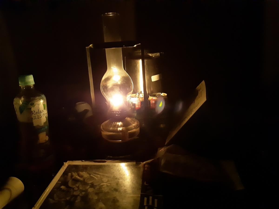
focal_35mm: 26
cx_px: 140
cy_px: 104
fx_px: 210
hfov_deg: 67.3
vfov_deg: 53.1
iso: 1250
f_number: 1.7
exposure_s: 1/10
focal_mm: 3.93
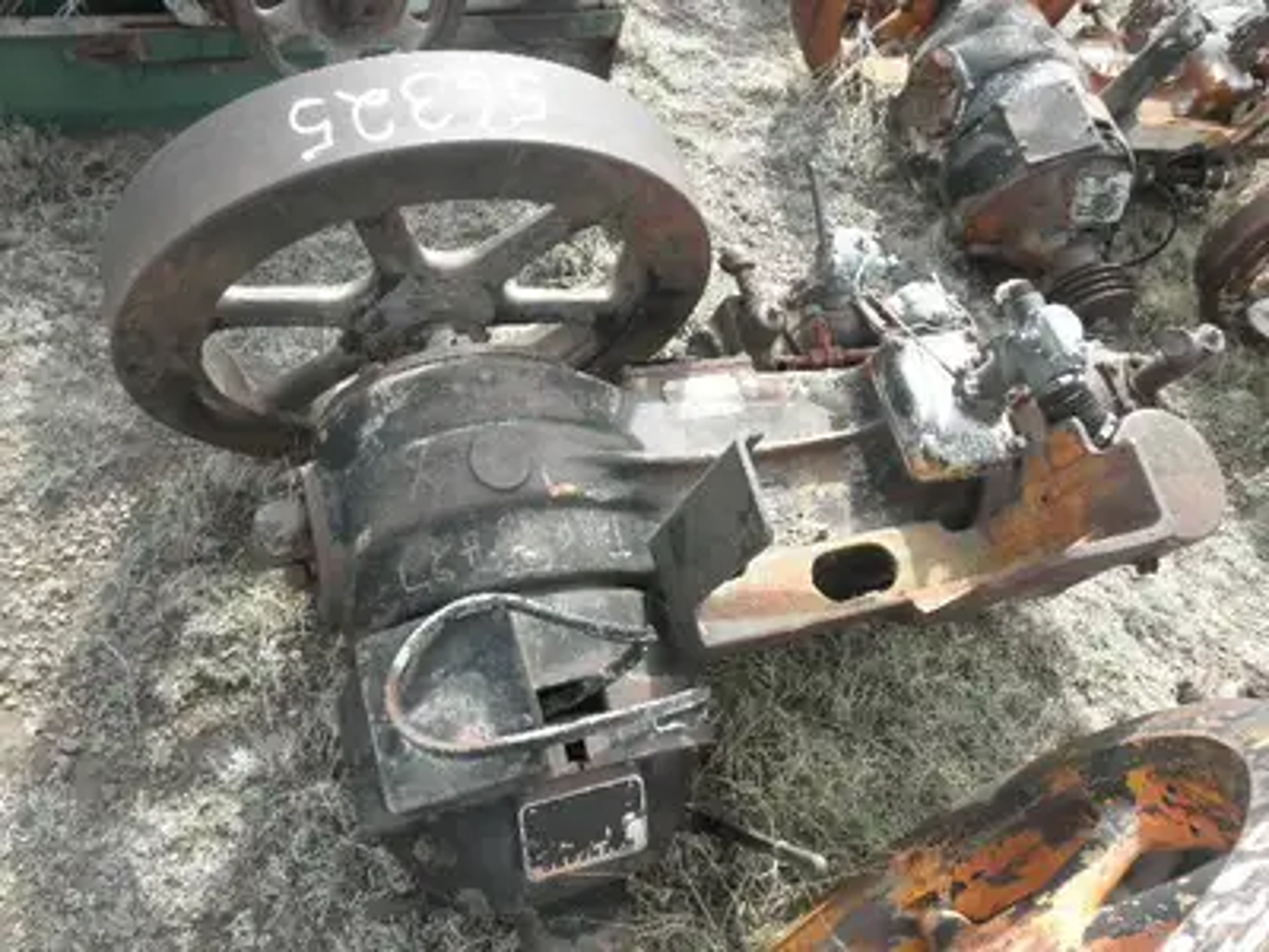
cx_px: 634
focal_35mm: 28
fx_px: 1026
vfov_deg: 49.7
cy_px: 476
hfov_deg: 63.4
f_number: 3
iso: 64
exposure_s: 1/250
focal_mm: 5
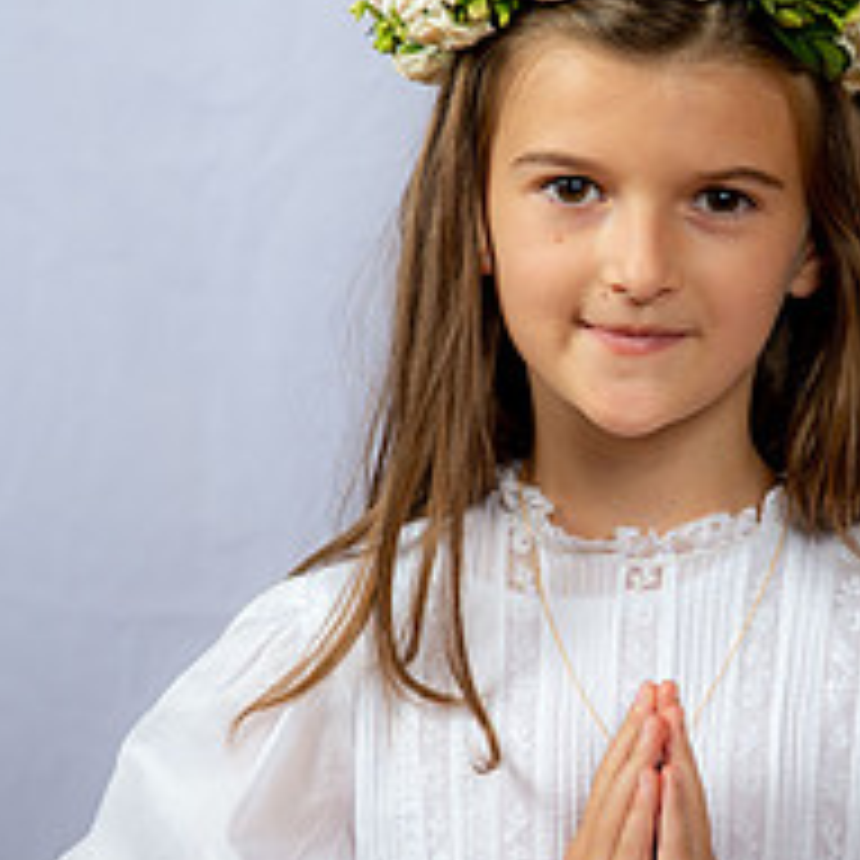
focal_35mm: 181
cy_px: 536
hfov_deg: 9.6
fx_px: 5088
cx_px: 657
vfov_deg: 9.7
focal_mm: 70
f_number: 6.3
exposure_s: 1/200
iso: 250
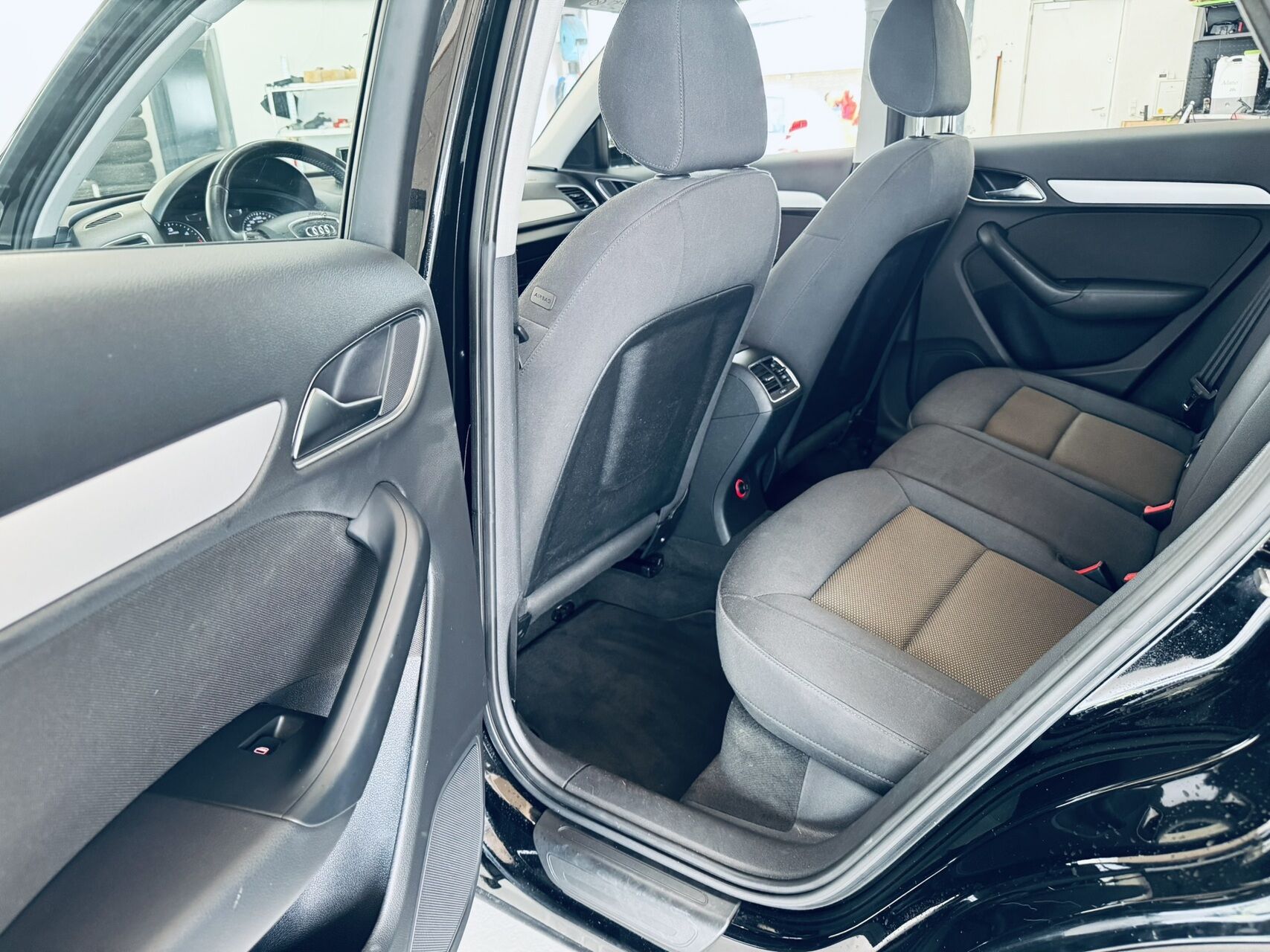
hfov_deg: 71.6
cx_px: 635
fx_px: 880
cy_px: 476
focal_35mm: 24
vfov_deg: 56.8
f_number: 1.78
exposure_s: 1/60
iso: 400
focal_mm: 6.76
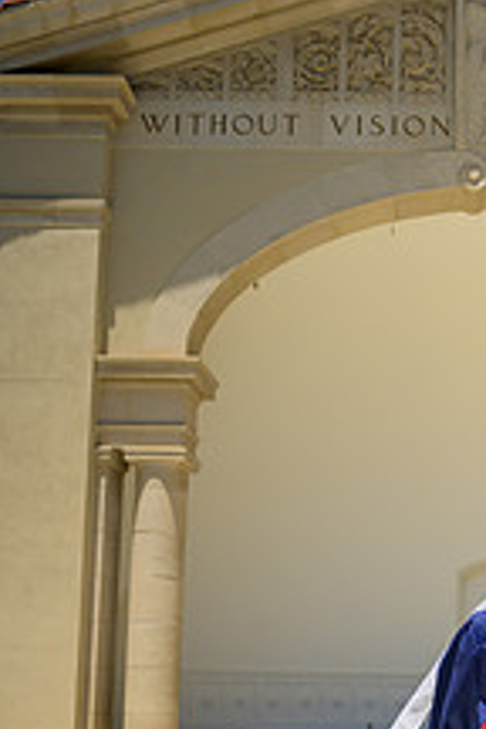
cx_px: 462
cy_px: 584
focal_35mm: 50
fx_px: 1012
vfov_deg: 38.1
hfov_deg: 25.9
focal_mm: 24
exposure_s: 1/8000
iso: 800
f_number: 4
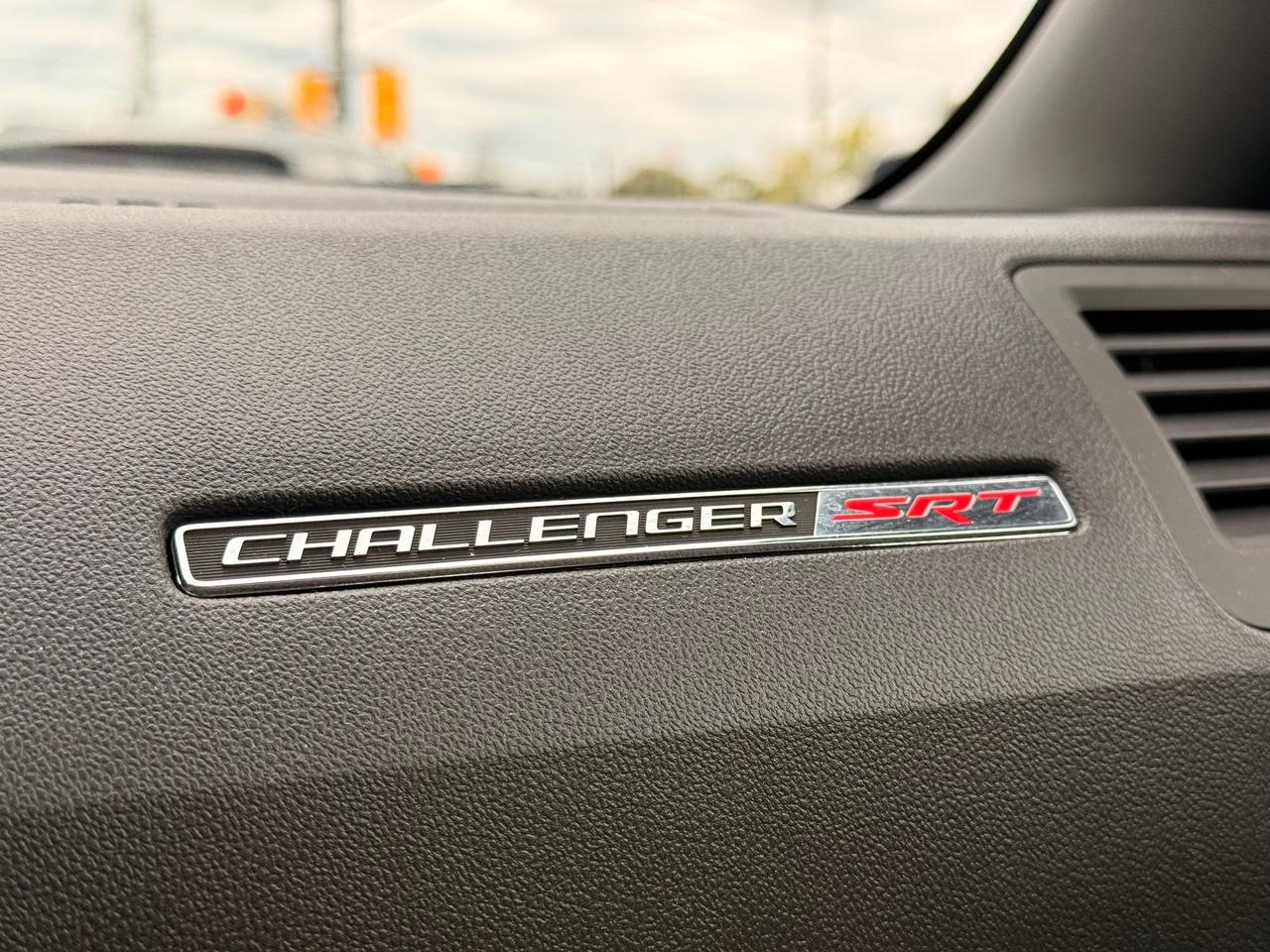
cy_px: 476
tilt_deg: -5.8
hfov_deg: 39.7
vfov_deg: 30.3
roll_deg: +0.3
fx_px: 1761
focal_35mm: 48
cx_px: 635
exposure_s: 1/315
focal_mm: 6.76
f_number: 1.78
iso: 80
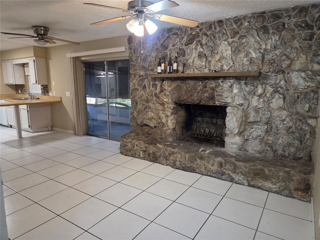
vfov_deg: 58.9
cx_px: 160
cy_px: 120
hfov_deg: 73.9
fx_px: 213
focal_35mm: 23
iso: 640
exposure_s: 1/120
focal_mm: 5.4
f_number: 1.8
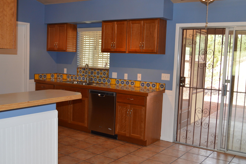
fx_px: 266
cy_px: 81
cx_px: 115
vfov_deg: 34.1
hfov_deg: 49.6
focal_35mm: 39
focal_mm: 22
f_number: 4
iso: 400
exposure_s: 1/80
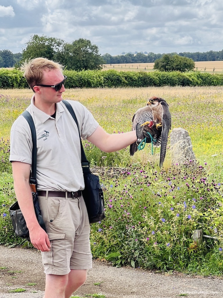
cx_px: 112
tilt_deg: -3.4
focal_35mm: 96
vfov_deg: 20.4
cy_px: 149
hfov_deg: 15.4
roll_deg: +1.1
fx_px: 825
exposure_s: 1/552
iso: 32
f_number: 2.8
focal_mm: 9
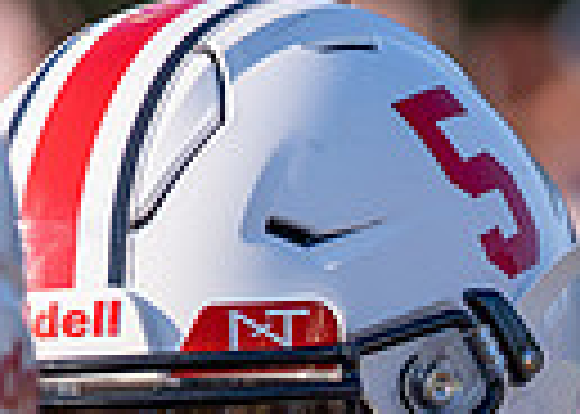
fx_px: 13649
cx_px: 651
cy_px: 925
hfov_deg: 2.4
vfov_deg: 1.7
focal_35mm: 829
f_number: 2.8
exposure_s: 1/1000
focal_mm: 122
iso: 100
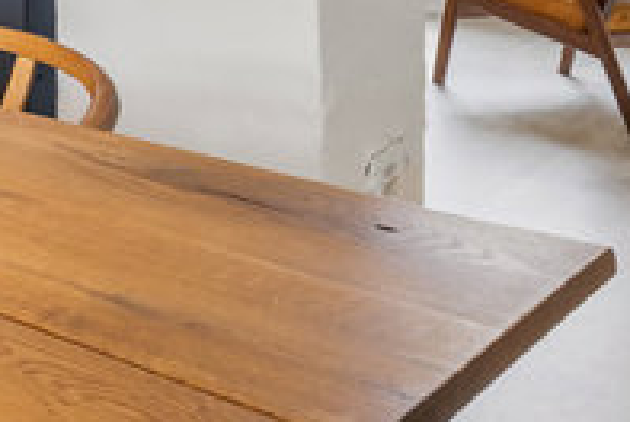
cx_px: -540
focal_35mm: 71
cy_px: -198
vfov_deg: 17.4
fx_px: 1248
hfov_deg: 19.7
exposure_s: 1/8
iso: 200
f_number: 8
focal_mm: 11.7
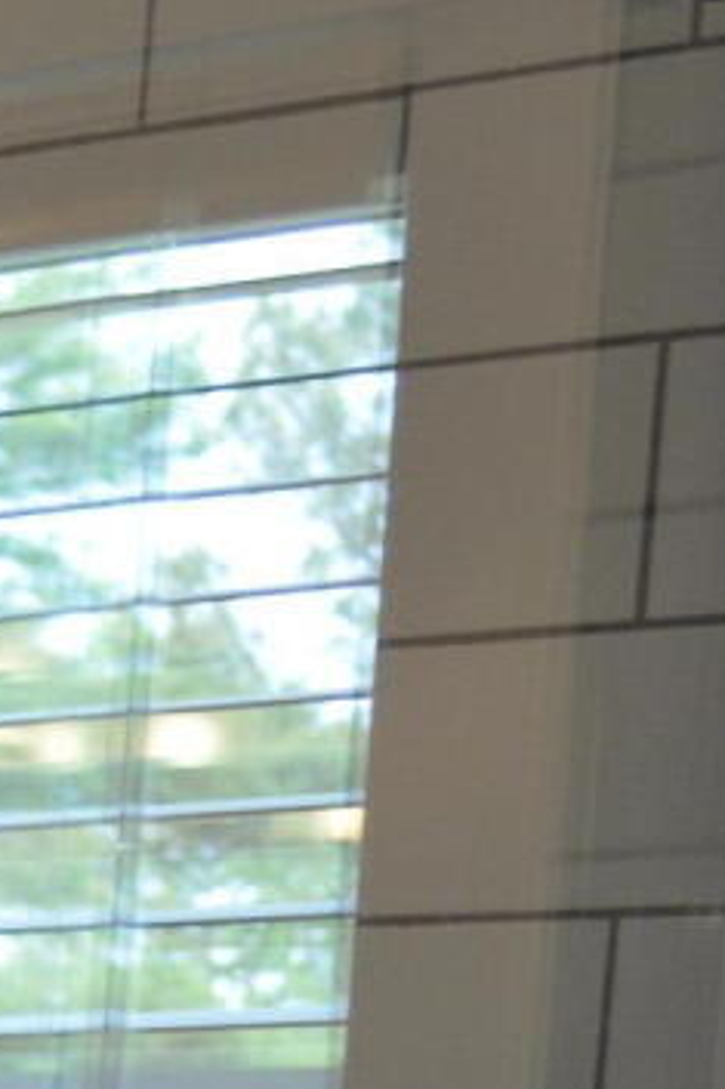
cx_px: -1174
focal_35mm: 187
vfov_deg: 10.2
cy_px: 2144
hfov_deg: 6.8
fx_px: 5654
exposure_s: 1/60
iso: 560
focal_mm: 22
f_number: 4
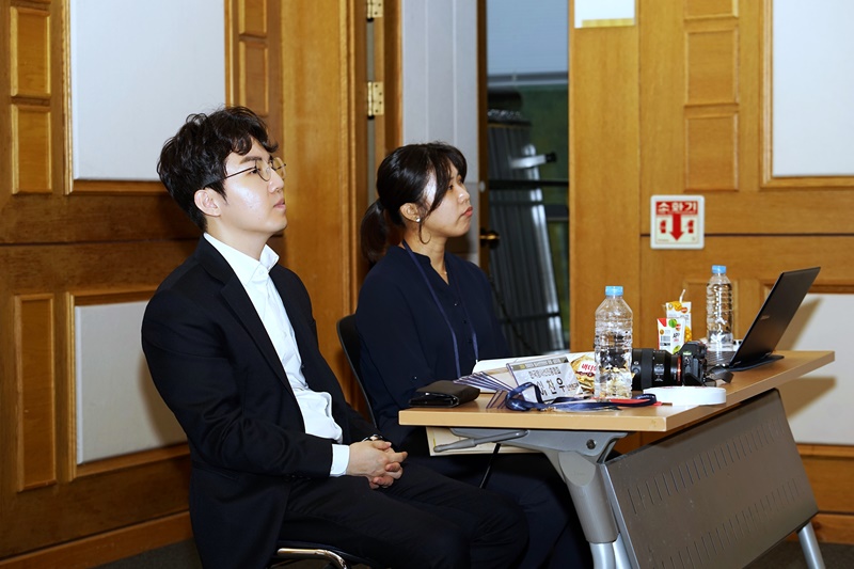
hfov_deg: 23.9
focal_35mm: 85
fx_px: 2016
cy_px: 284
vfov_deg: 16.1
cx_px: 427
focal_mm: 85
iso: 320
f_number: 5.6
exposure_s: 1/125
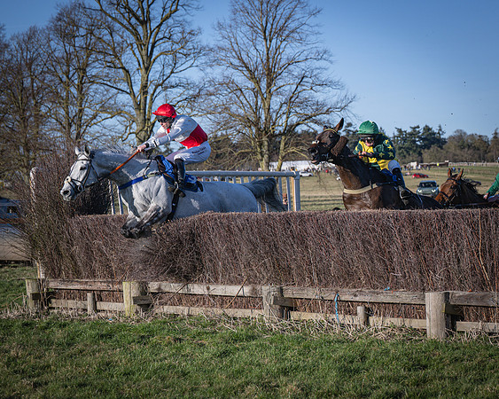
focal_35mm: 117
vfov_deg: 13.2
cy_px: 222
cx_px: 386
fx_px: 1723
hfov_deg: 16.4
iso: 200
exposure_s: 1/2500
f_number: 4
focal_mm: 74
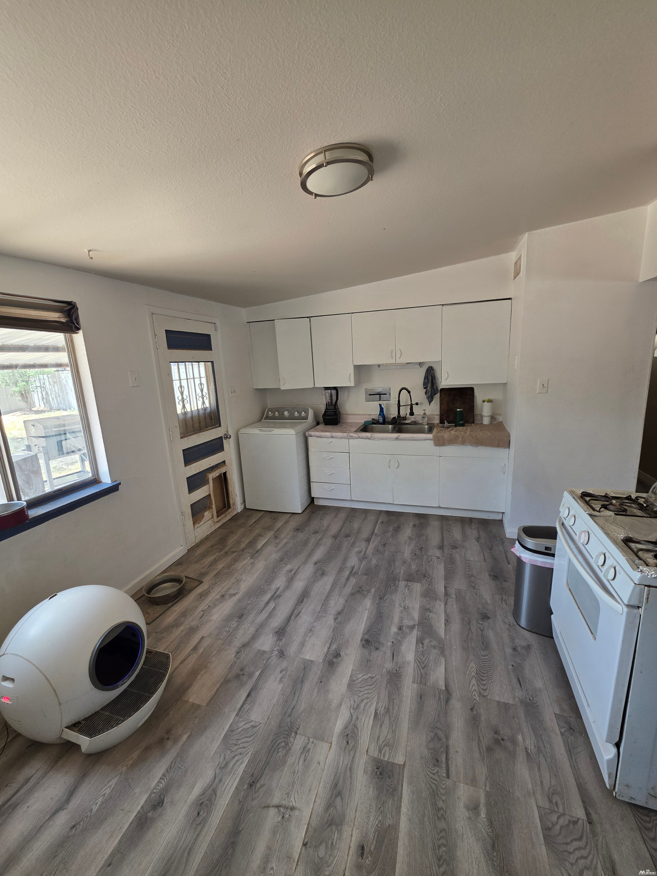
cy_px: 438
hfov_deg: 89.9
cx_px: 328
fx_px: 329
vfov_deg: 106.2
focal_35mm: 13
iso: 80
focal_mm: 2.2
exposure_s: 1/120
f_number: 1.9
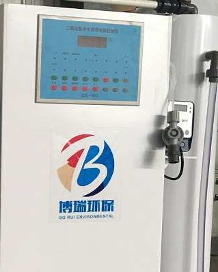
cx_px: -33
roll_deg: -1.2
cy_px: 202
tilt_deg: -5.3
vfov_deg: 26.5
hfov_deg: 20.4
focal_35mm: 71
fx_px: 573
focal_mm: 4.15
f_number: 2.2
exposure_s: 1/33
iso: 64
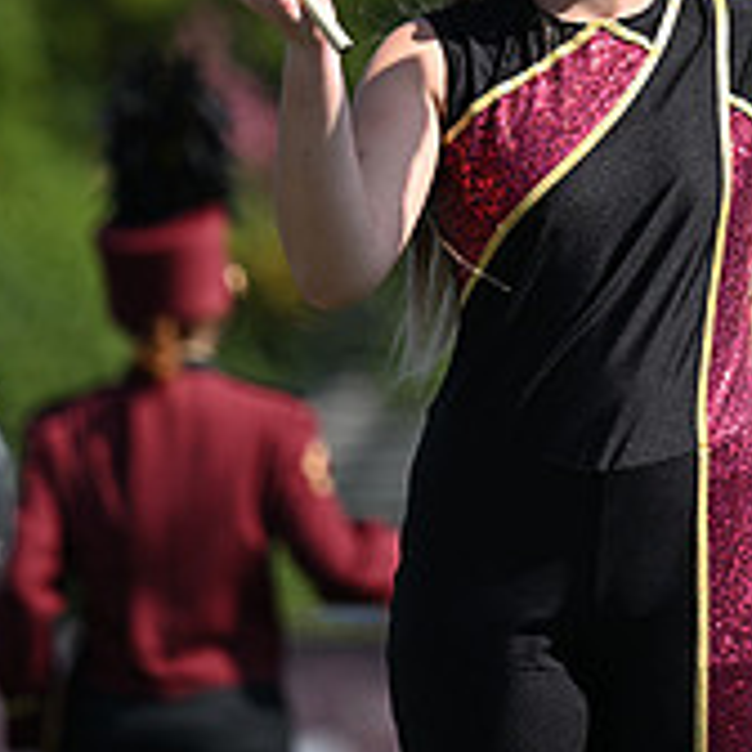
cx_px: 551
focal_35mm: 556
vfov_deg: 3.2
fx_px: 13665
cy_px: 56
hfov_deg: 3.2
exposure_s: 1/2000
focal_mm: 190
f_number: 2.8
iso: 125
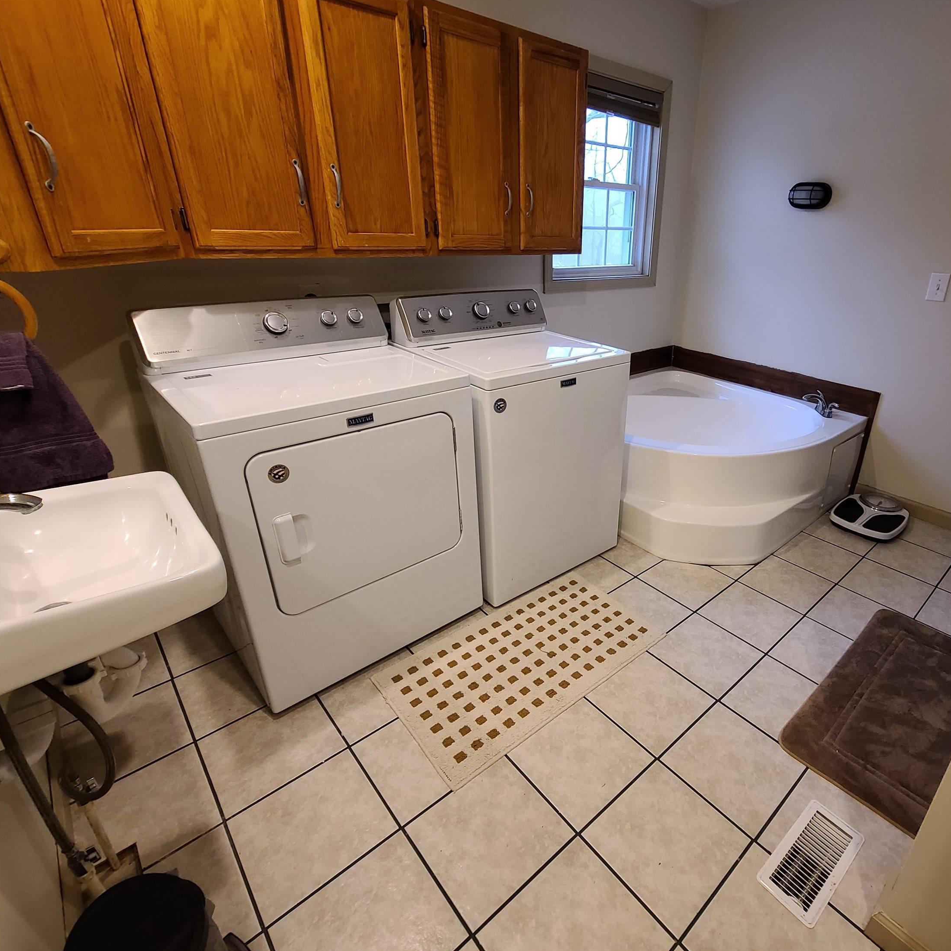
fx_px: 497
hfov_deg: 85.8
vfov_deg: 87.4
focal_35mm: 16
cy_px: 466
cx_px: 591
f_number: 2.2
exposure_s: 1/59
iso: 320
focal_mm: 2.2
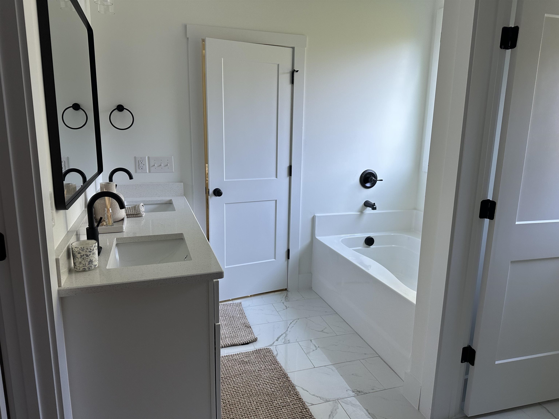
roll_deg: -1.2
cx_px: 280
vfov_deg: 56.8
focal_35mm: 24
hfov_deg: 71.6
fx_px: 388
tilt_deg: -11.0
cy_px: 210
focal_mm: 6.86
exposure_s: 1/120
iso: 125
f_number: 1.78
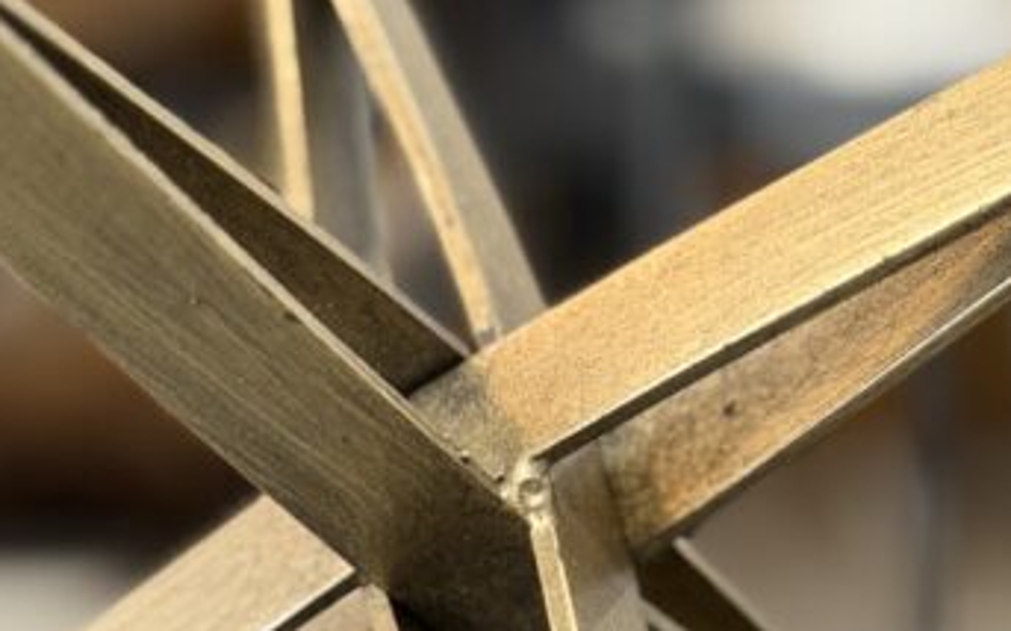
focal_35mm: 152
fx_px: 4186
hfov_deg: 13.8
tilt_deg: -9.6
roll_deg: -1.3
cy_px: 327
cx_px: 413
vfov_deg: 8.6
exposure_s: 1/60
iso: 250
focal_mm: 6.76
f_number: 1.78
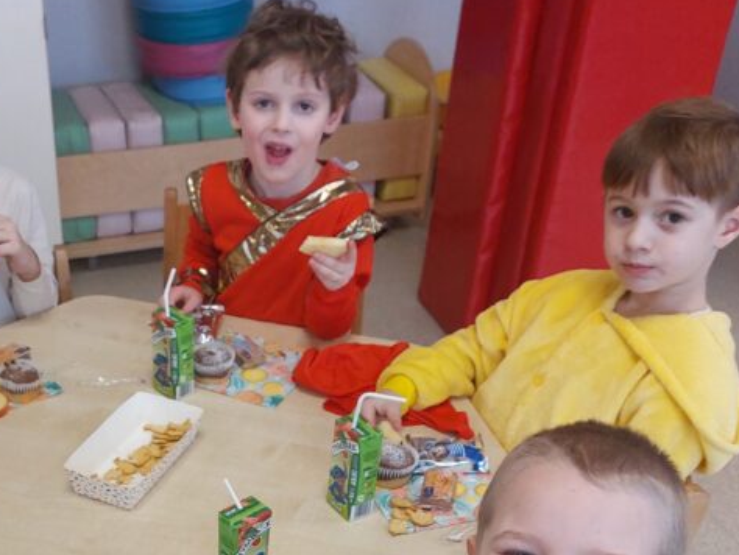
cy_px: 557
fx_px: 1153
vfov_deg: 25.7
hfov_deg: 34.5
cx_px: 151
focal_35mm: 54
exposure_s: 1/100
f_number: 1.8
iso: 160
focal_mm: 5.23
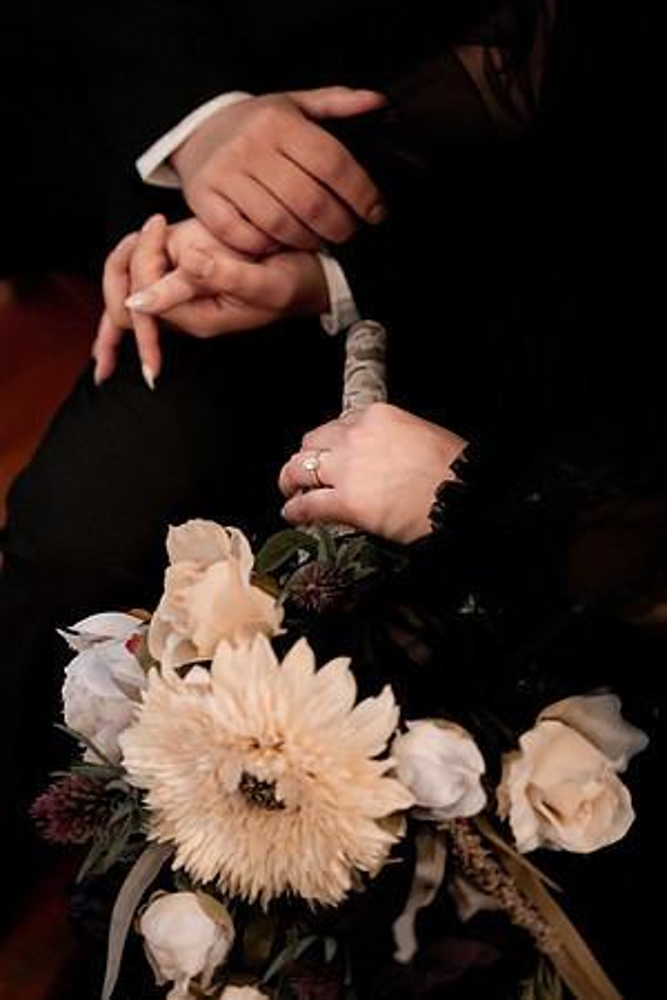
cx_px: 334
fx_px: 1445
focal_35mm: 52
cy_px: 500
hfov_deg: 26.0
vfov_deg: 38.2
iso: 2000
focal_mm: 52
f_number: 2.8
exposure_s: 1/250
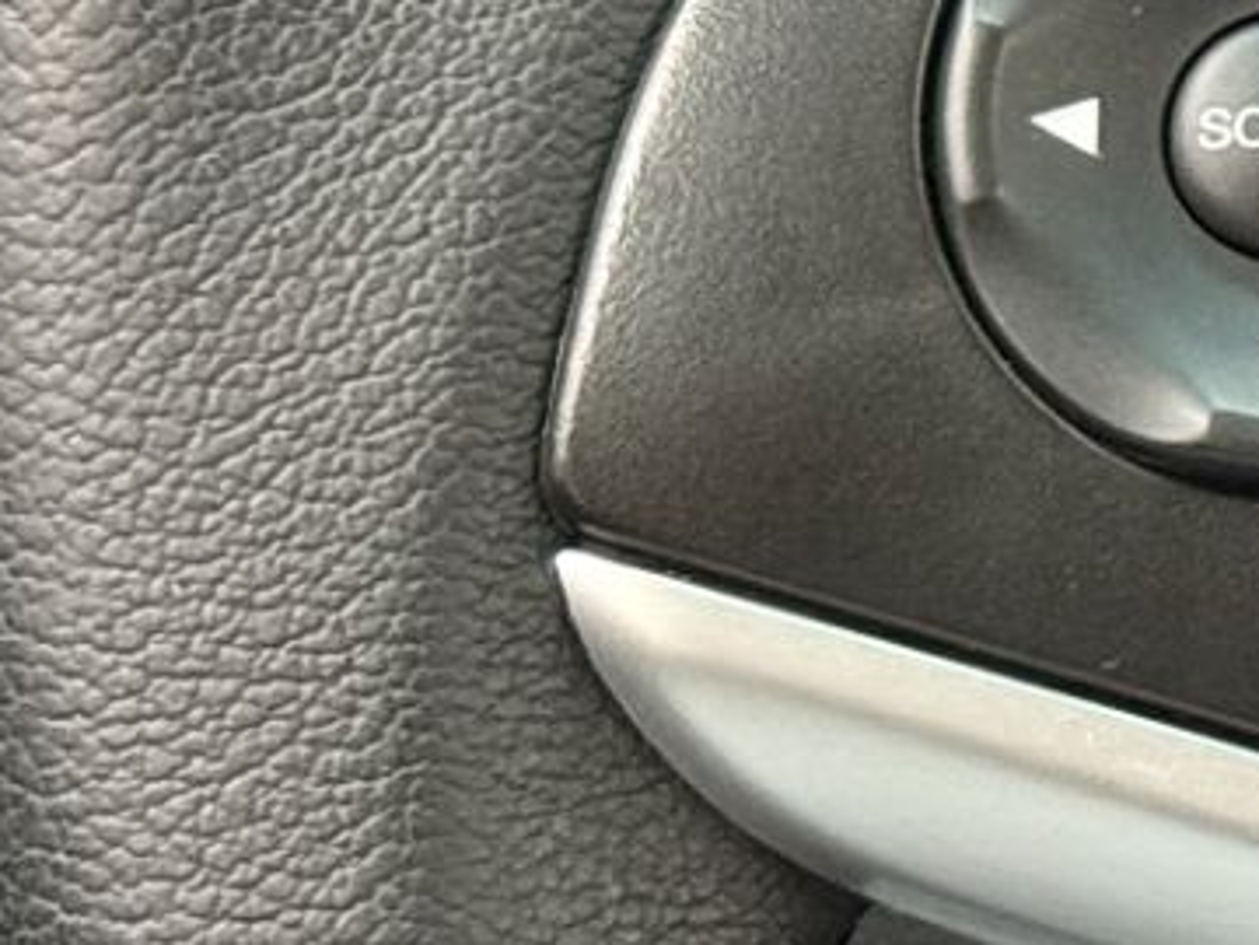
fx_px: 9311
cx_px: 3214
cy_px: -336
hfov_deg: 7.2
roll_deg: -2.7
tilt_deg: -17.5
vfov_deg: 5.8
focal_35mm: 256
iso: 500
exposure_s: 1/40
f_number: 1.78
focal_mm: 6.76
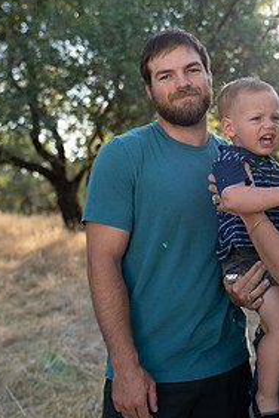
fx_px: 593
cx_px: 203
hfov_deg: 26.2
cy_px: 194
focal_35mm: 51
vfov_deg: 38.9
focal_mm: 32
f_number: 2.8
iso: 100
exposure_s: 1/125
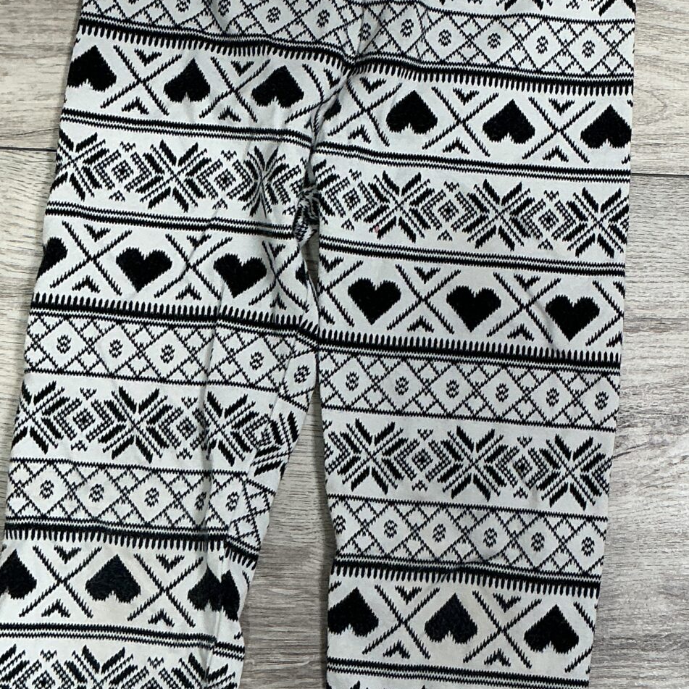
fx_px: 1554
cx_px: 452
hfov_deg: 24.9
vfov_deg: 25.0
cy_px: 321
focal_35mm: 69
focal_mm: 3
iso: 40
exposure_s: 1/50
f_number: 1.8
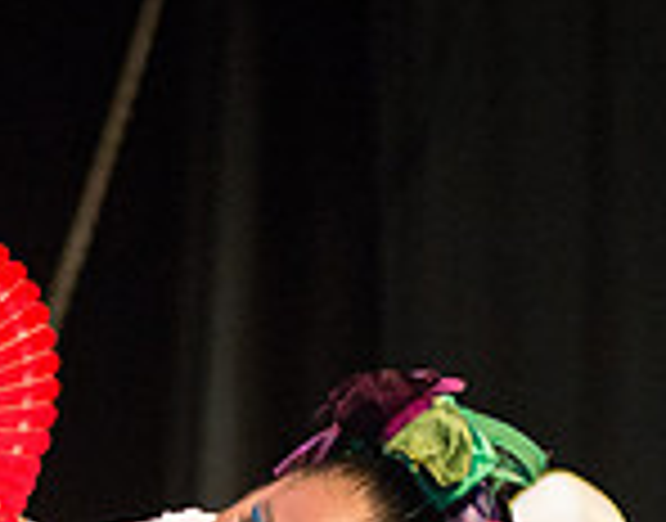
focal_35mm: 345
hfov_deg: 5.6
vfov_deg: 4.4
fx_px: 6747
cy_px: 932
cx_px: -376
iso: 4000
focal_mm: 80
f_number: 2.8
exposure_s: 1/320
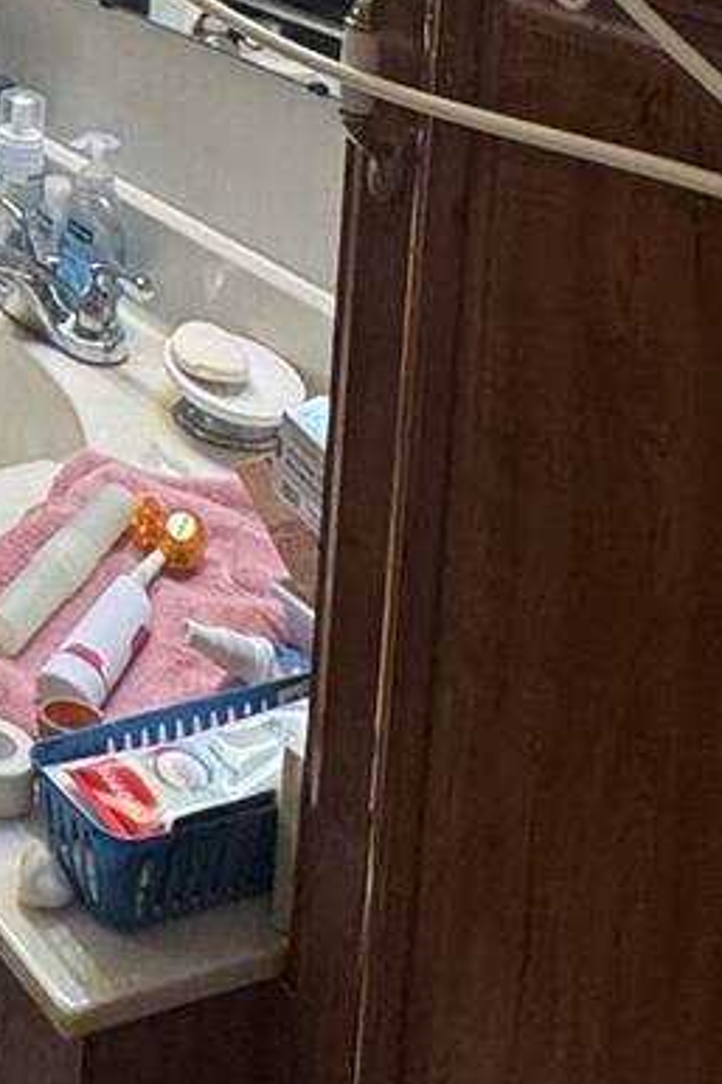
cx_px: -556
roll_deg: +0.6
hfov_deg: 18.5
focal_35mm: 58
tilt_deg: -3.8
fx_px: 1746
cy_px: -348
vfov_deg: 28.1
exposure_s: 1/120
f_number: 2.2
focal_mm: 2.22
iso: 200
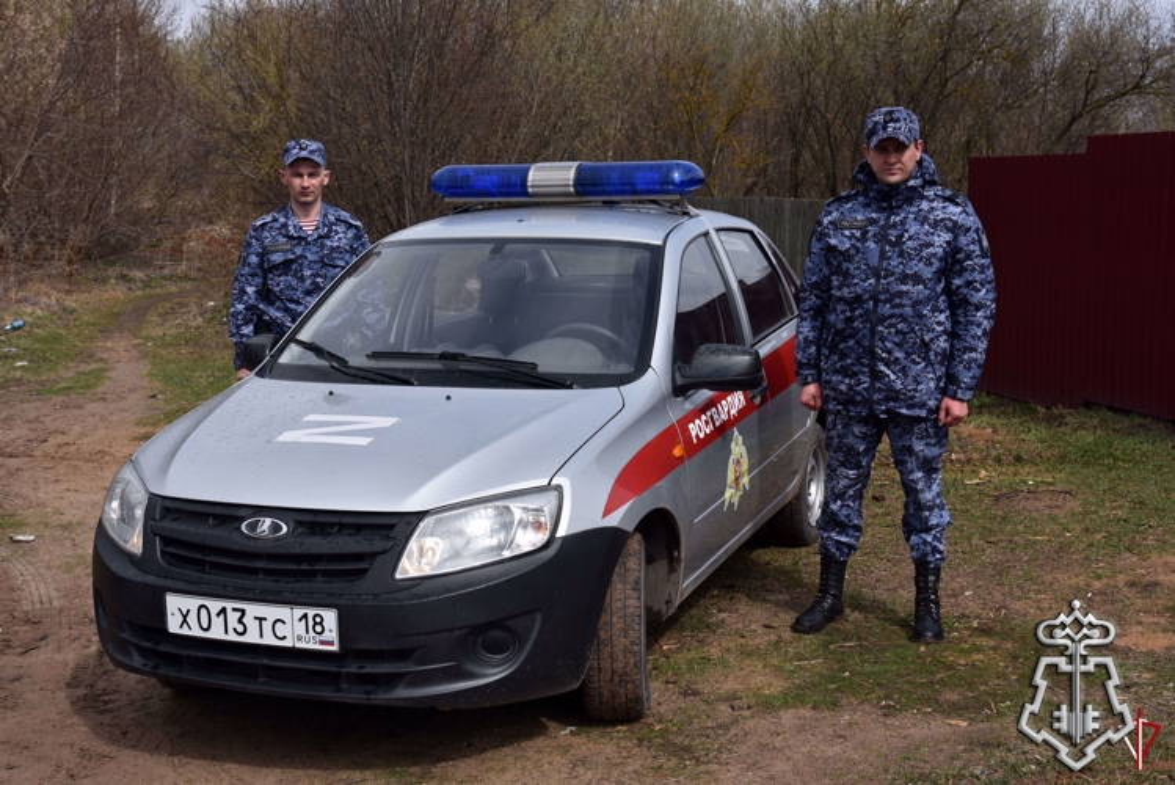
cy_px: 392
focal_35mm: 46
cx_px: 588
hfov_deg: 42.7
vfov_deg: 29.3
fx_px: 1502
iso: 200
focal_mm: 46
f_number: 10
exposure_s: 1/400
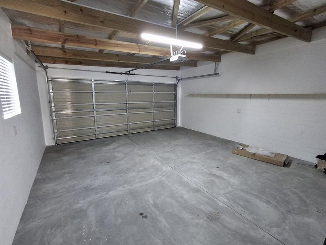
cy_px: 122
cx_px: 163
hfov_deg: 94.5
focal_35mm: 16
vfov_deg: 78.1
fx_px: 151
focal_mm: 1.64
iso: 250
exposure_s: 1/50
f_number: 2.2
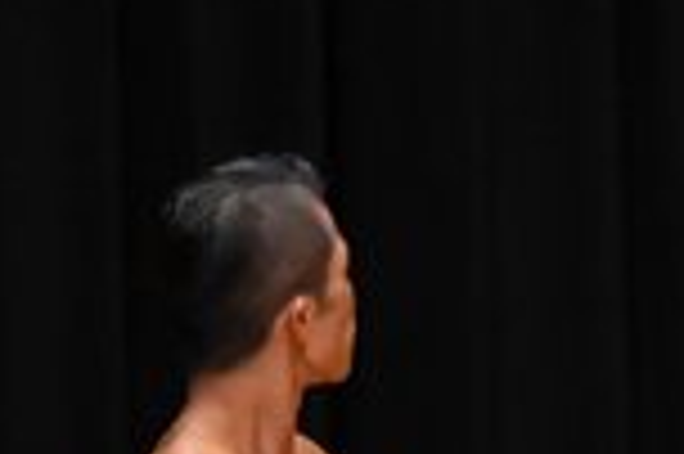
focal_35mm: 1146
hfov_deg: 1.8
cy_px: 953
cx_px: 650
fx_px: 21750
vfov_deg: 1.2
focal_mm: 150
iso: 4000
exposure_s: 1/400
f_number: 5.6
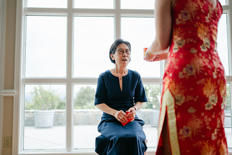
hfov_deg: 52.4
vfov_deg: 36.3
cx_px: 113
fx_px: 236
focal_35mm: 37
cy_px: 77
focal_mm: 35
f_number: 1.4
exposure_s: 1/1000
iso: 100
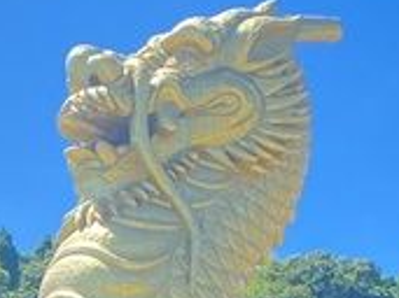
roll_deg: +1.2
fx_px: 1428
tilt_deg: +4.0
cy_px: 530
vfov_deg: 11.2
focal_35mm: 124
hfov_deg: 15.8
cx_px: 78
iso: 32
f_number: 1.8
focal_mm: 4.25
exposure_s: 1/698
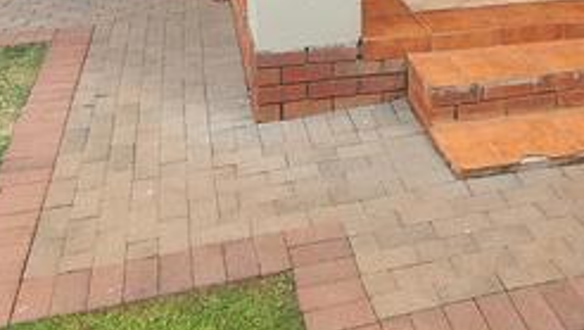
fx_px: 713
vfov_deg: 22.8
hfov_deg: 43.8
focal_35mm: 46
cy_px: -114
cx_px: 394
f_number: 2.2
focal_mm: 1.8
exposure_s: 1/118
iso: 50
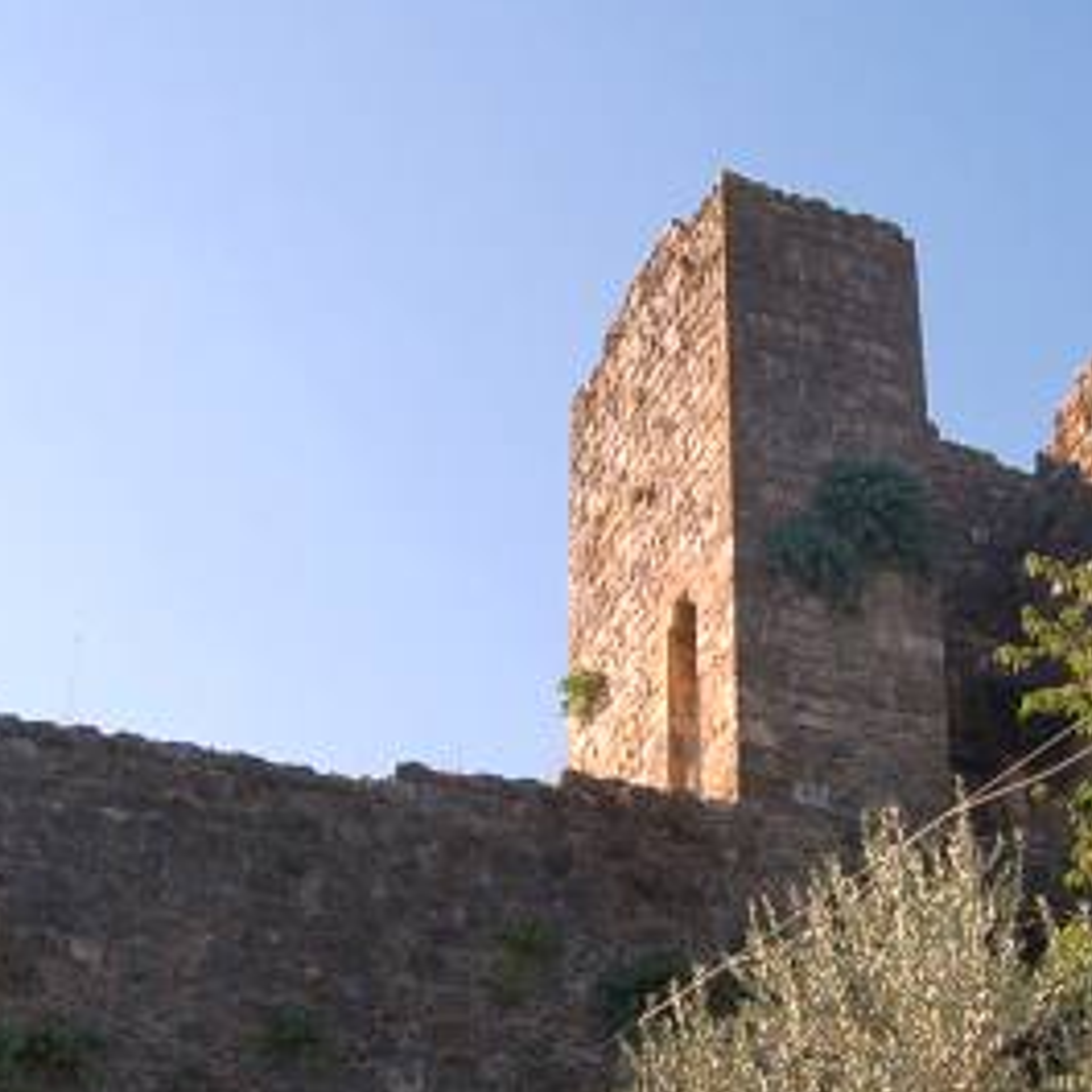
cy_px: 787
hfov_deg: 29.8
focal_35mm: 57
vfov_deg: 29.7
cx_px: 742
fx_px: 2034
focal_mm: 18
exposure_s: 1/250
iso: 360
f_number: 10
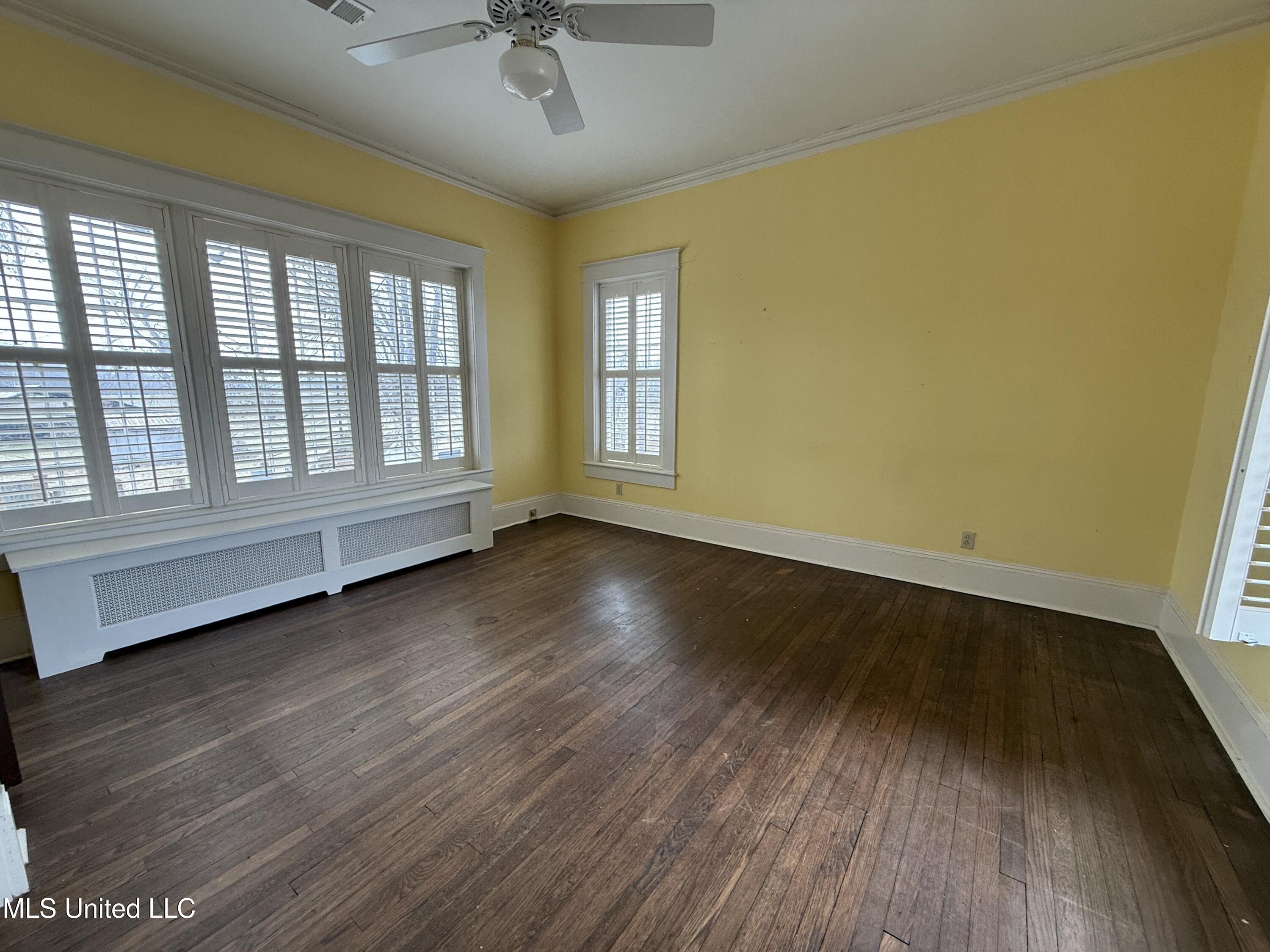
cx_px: 635
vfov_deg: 85.7
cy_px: 476
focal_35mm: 14
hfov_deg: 102.1
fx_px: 514
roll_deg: -0.3
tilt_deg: -9.5
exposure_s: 1/99
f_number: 2.2
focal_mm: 2.22
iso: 125
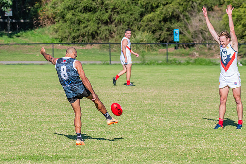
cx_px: 80
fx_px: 2253
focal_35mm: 330
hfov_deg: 6.2
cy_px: 97
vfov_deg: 4.2
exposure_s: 1/1600
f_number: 8
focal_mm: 240
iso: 800
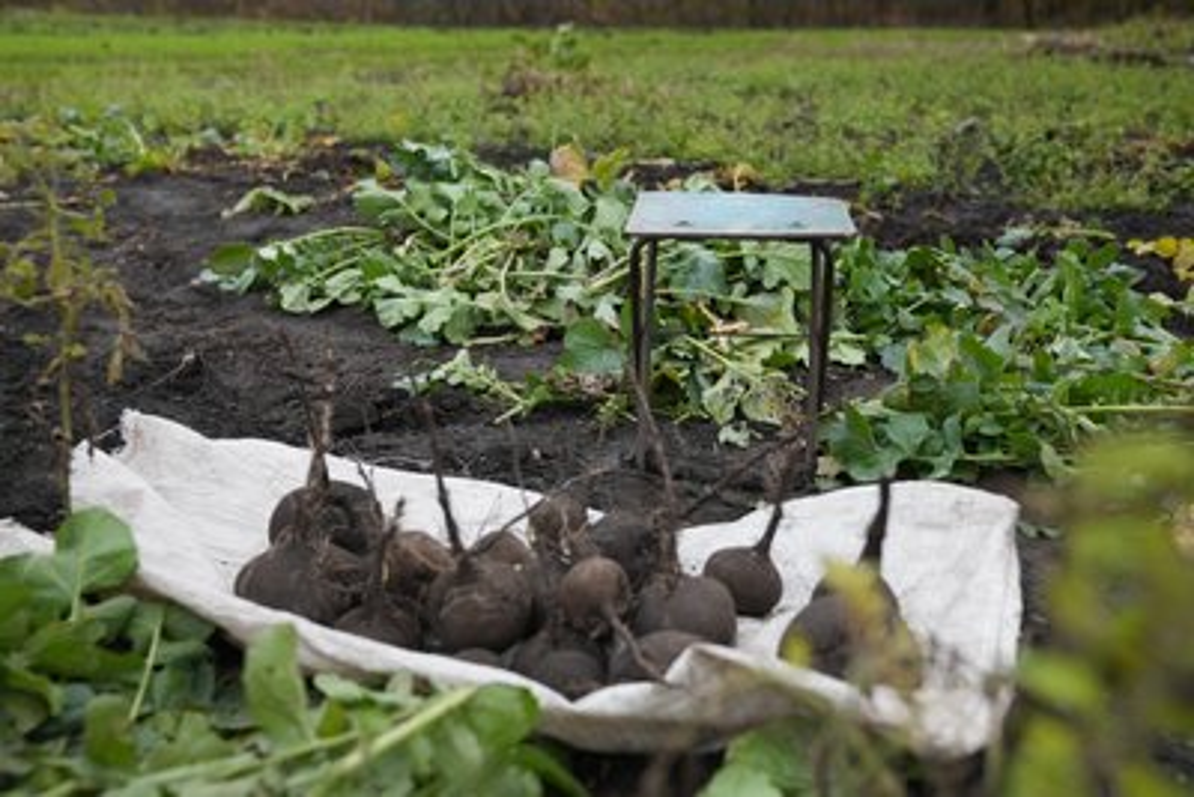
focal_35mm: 40
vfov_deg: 33.4
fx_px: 1327
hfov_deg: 48.4
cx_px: 597
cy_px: 398
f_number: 3.5
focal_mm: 40
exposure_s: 1/160
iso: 1250
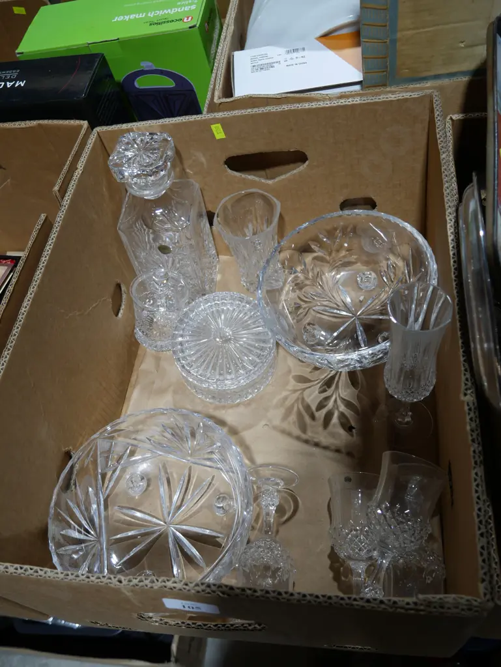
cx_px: 250
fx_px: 578
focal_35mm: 30
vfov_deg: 59.9
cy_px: 334
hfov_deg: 46.8
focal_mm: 15
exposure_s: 1/80
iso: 200
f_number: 3.6
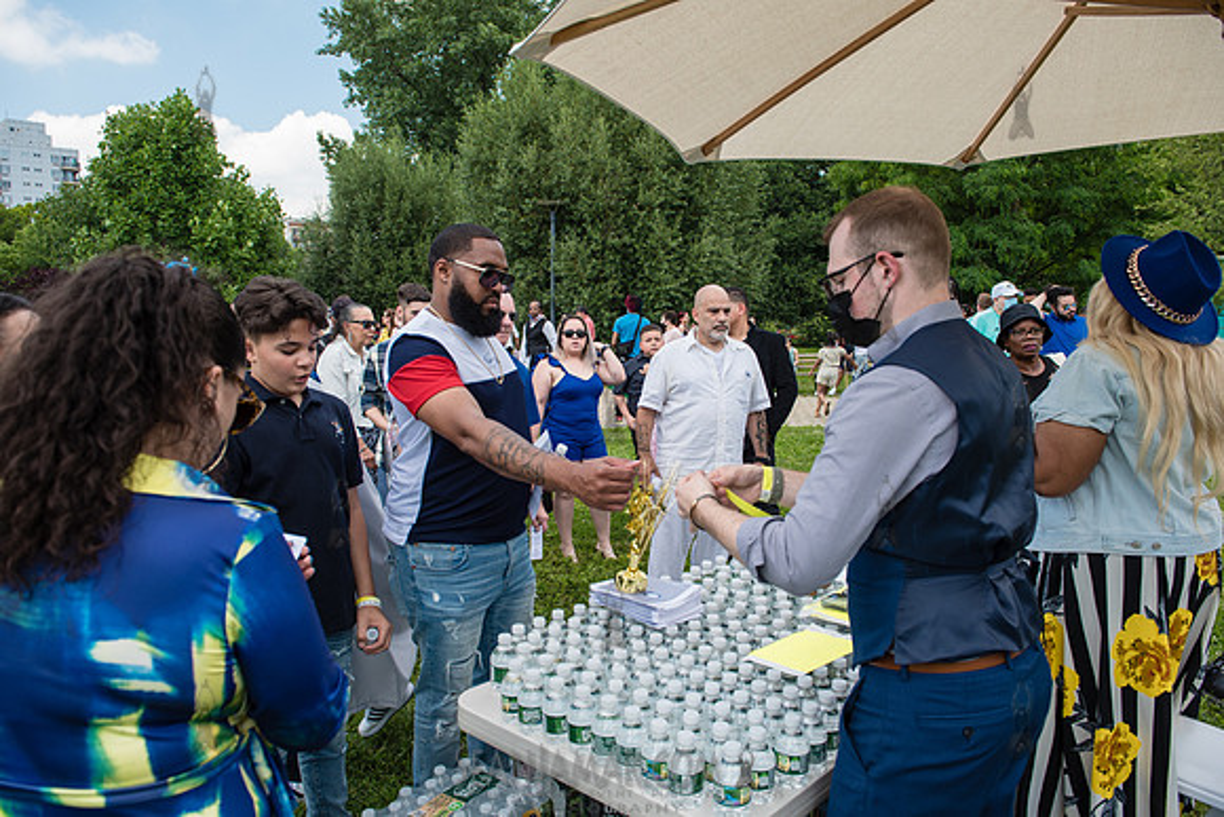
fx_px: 816
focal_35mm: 24
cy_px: 408
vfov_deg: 53.2
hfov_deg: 73.7
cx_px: 612
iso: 200
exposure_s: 1/400
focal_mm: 24
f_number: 5.6
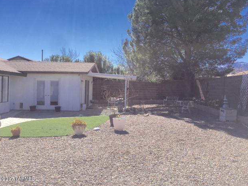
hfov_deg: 60.0
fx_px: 215
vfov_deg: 46.8
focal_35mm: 30
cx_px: 125
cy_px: 91
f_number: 2.2
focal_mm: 4.15
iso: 32
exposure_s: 1/2475
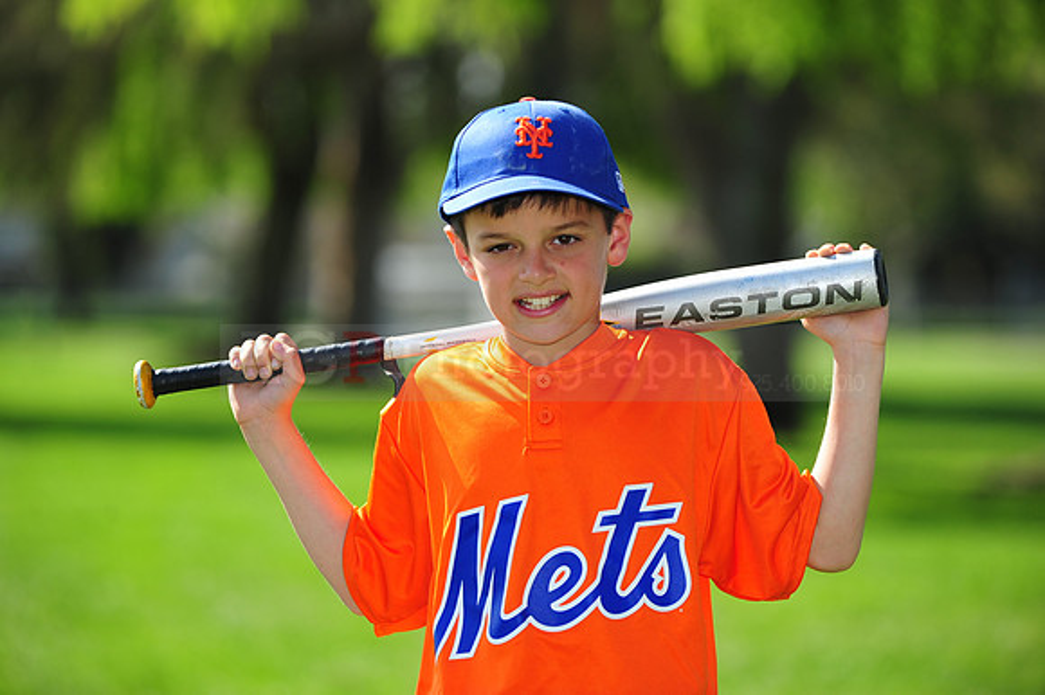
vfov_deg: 7.8
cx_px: 522
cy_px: 348
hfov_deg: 11.8
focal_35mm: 175
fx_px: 5077
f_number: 4.5
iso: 200
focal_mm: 175
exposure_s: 1/800
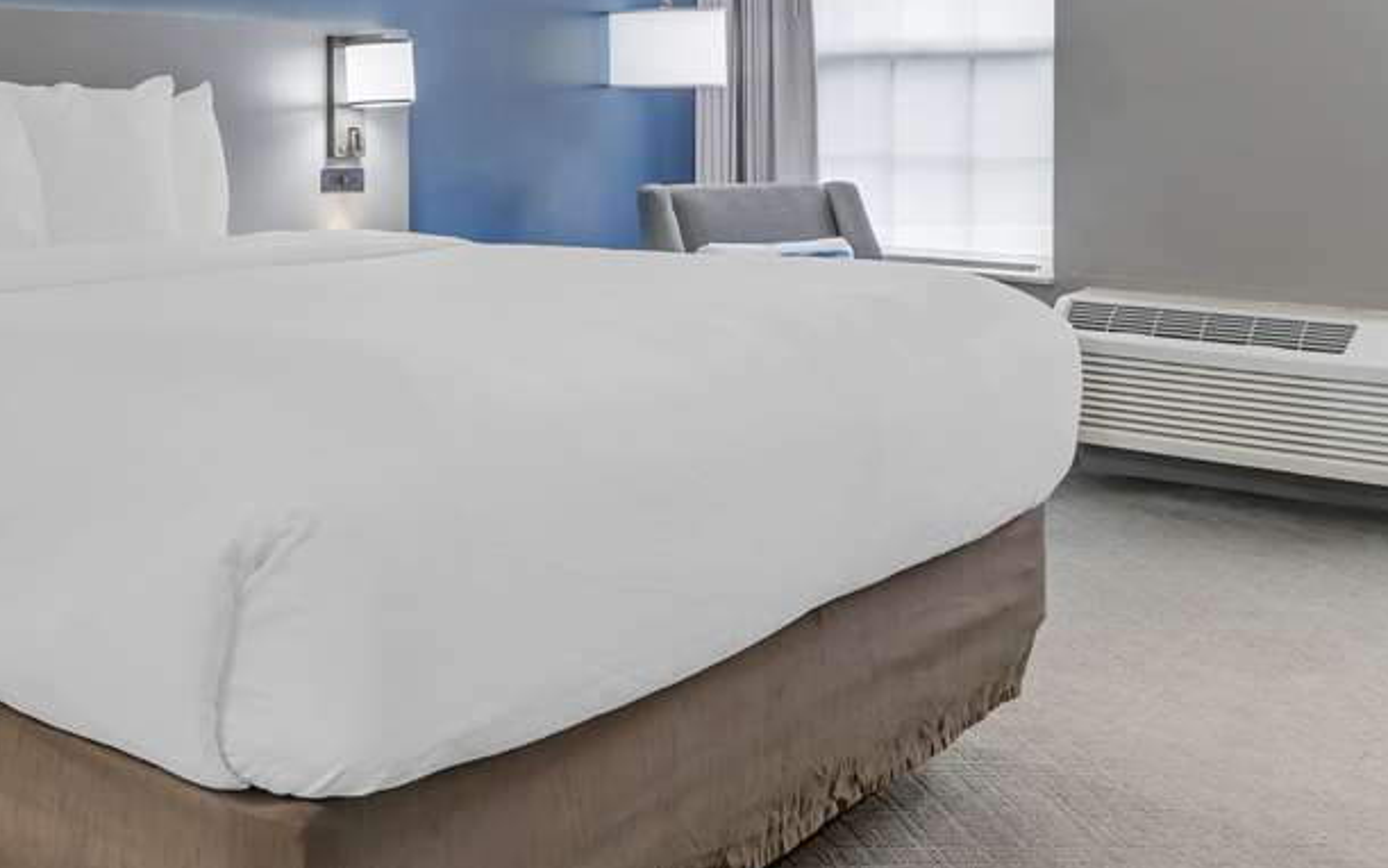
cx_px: 271
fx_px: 1551
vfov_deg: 30.7
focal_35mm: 41
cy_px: 206
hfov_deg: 45.7
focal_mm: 24
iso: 400
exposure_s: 1/3
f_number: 10
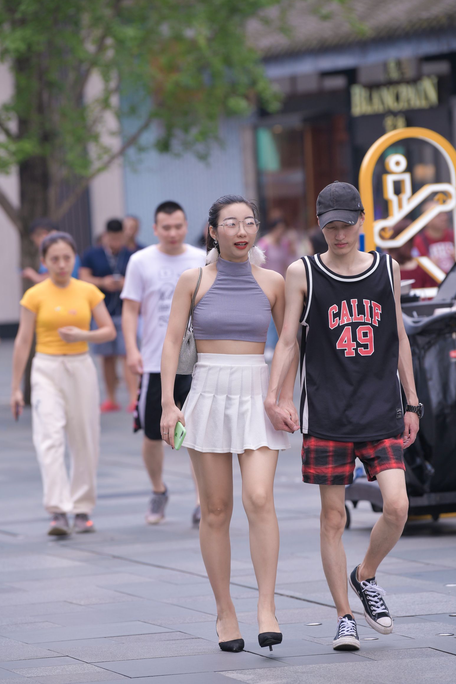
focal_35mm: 214
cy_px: 335
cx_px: 225
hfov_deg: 6.4
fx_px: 4065
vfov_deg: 9.6
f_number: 4
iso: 220
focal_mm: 200
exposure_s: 1/640
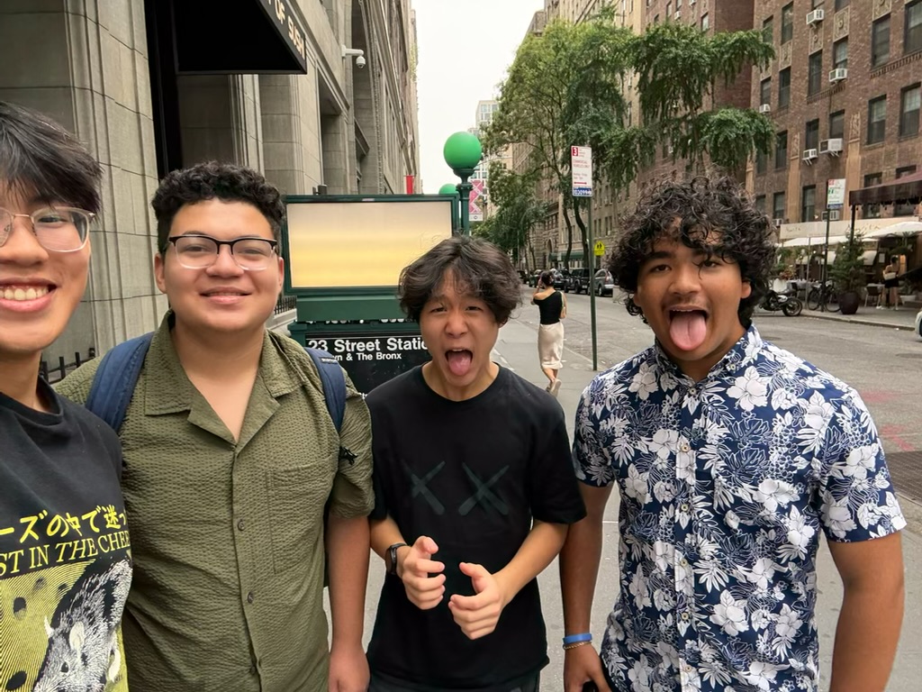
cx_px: 461
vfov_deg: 58.9
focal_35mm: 23
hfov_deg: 73.9
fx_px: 613
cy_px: 346
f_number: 1.9
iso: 80
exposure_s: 1/121
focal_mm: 2.69
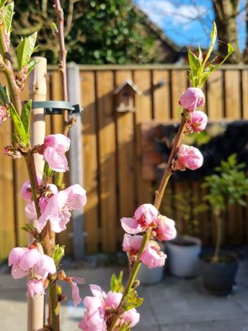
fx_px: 277
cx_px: 112
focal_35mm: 29
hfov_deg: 48.1
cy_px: 156
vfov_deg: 61.6
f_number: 1.8
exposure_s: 1/1429
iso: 50
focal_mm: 5.4
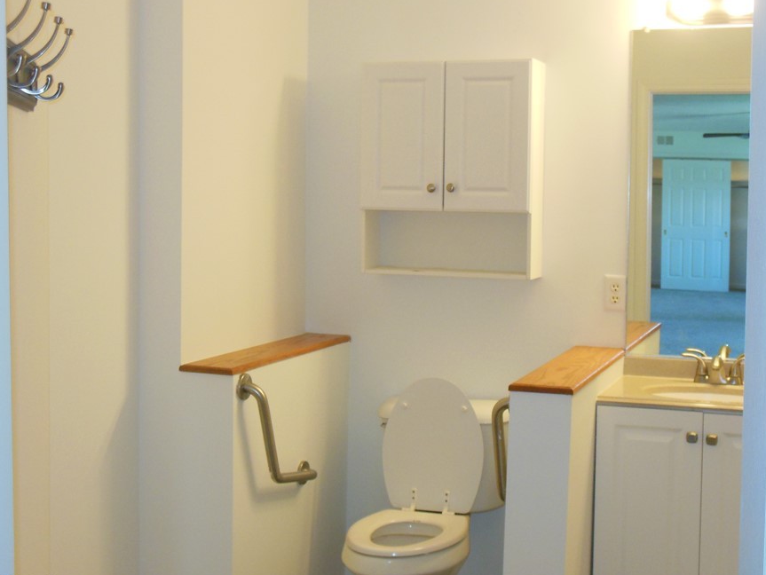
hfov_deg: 37.4
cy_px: 261
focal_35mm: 51
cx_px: 447
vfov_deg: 28.6
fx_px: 1129
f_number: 3.8
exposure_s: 1/30
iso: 400
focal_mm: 7.7
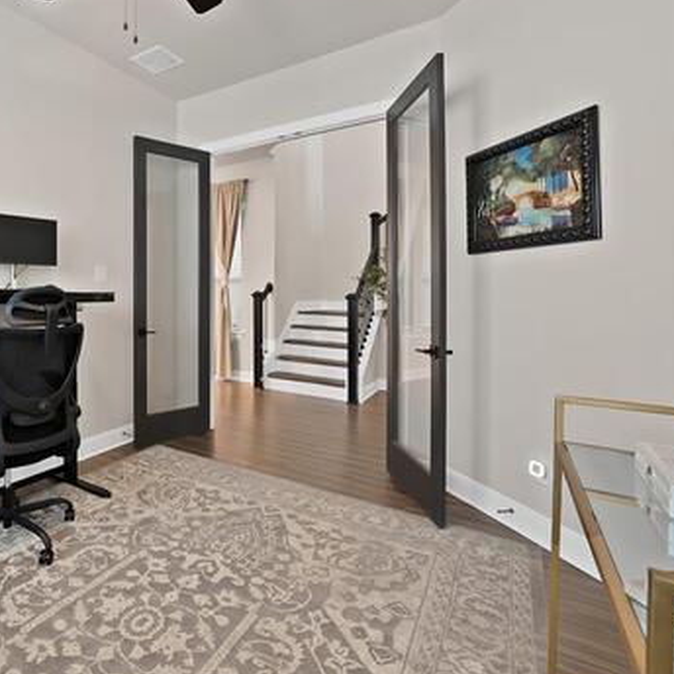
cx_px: 170
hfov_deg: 72.4
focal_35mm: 19
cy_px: 300
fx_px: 419
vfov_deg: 77.4
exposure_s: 1.3
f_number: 8
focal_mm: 12
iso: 640
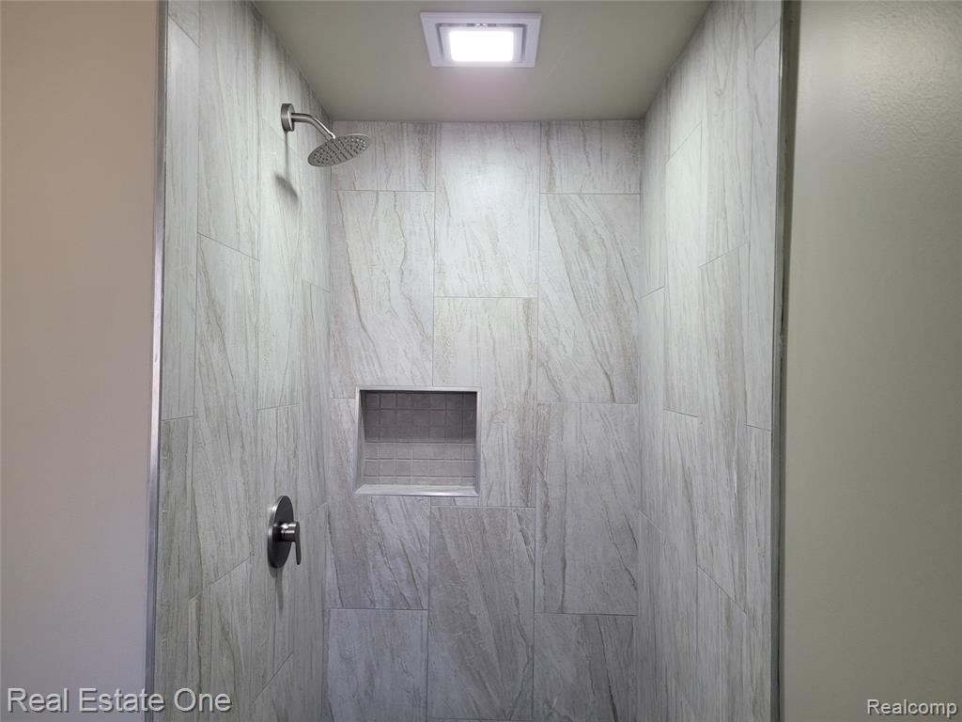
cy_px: 361
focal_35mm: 26
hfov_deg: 67.3
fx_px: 723
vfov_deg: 53.1
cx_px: 481
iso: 200
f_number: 1.8
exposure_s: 1/120
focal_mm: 5.4
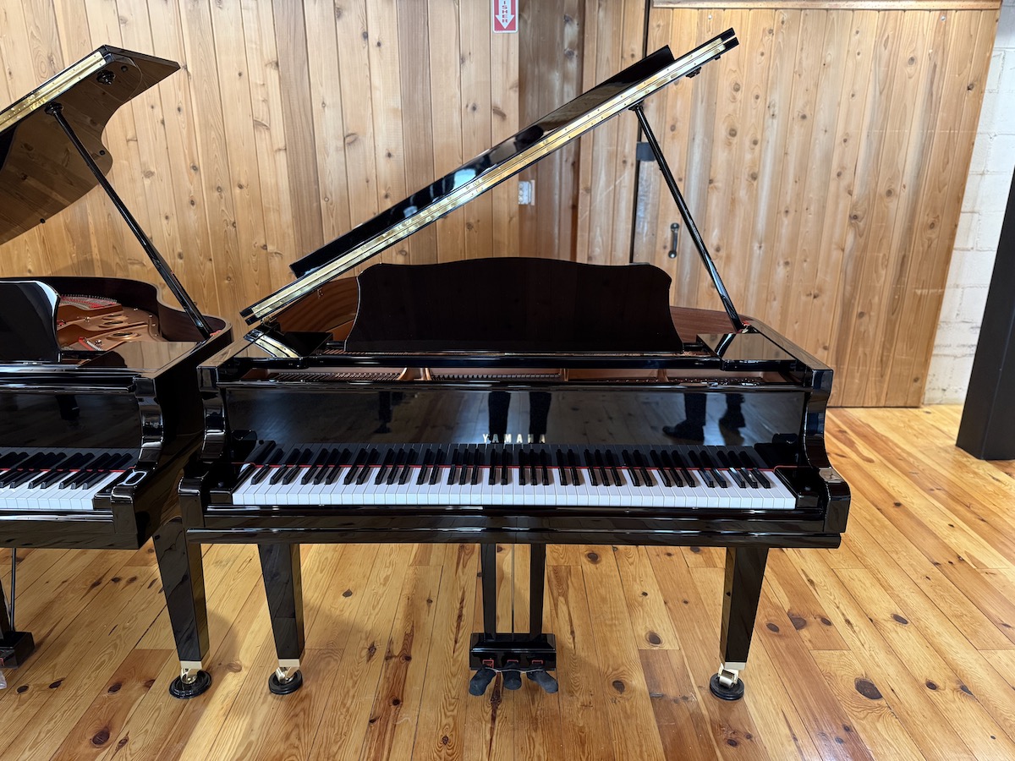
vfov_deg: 56.8
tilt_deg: -18.0
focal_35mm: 24
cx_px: 508
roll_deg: +0.1
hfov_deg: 71.6
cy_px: 380
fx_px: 704
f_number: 1.78
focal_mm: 6.76
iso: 400
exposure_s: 1/60
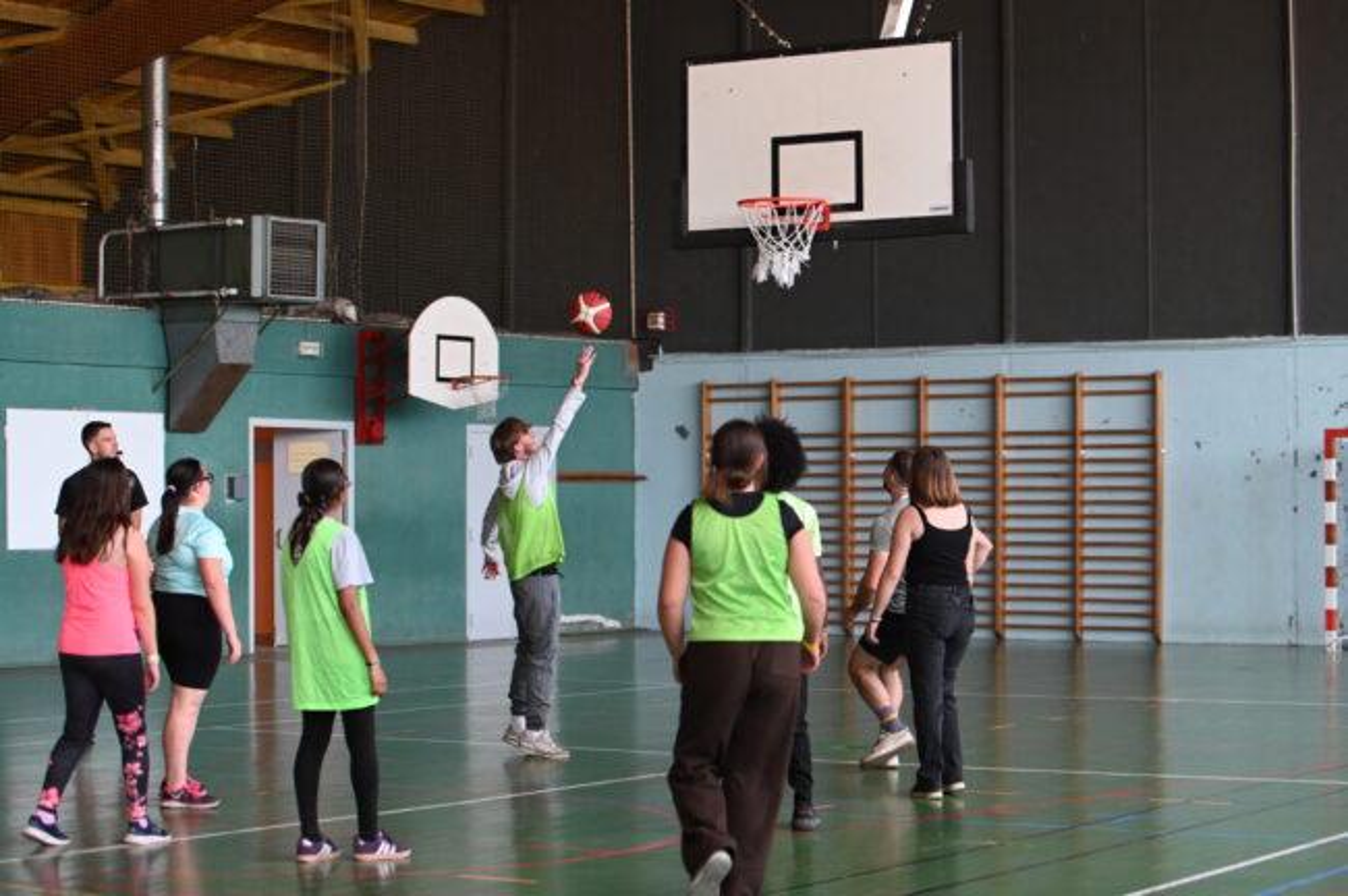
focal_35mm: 200
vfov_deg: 6.9
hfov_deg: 10.3
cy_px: 448
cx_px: 674
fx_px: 7481
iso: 1400
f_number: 2.8
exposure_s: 1/400
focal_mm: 200
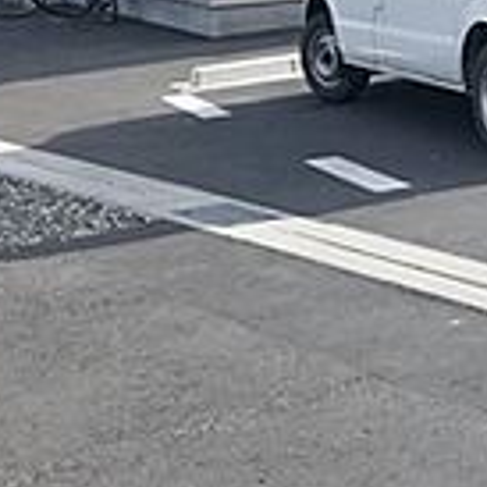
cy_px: -274
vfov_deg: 14.8
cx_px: 786
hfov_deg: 14.7
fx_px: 1719
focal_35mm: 108
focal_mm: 3.99
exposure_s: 1/2525
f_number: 1.8
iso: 20
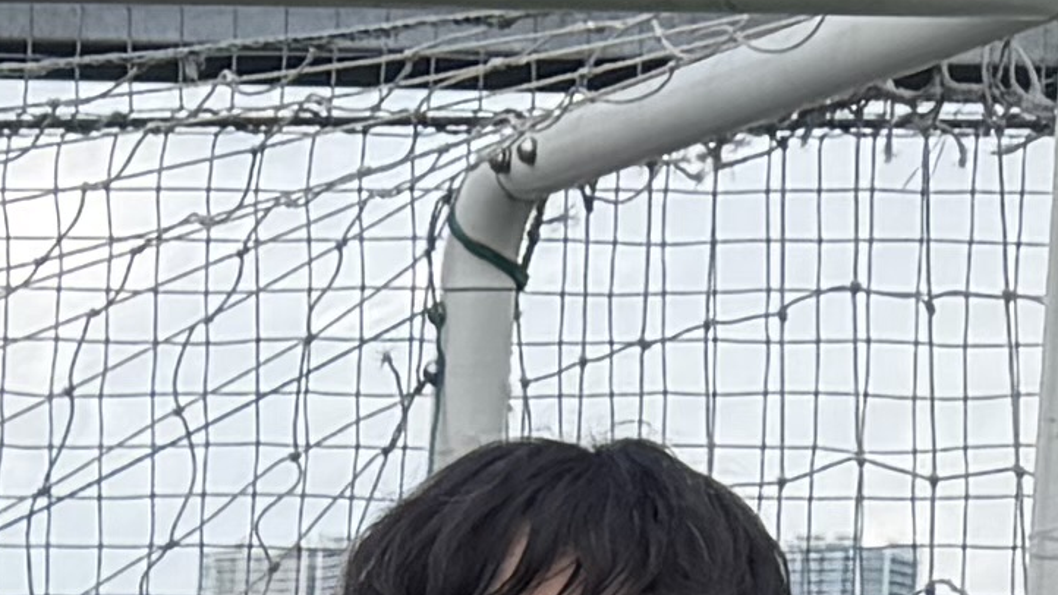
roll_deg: -0.7
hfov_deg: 8.9
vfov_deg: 5.5
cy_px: 1710
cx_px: -1858
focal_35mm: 207
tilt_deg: -6.5
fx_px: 5807
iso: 80
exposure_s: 1/2525
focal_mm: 6.76
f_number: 1.78
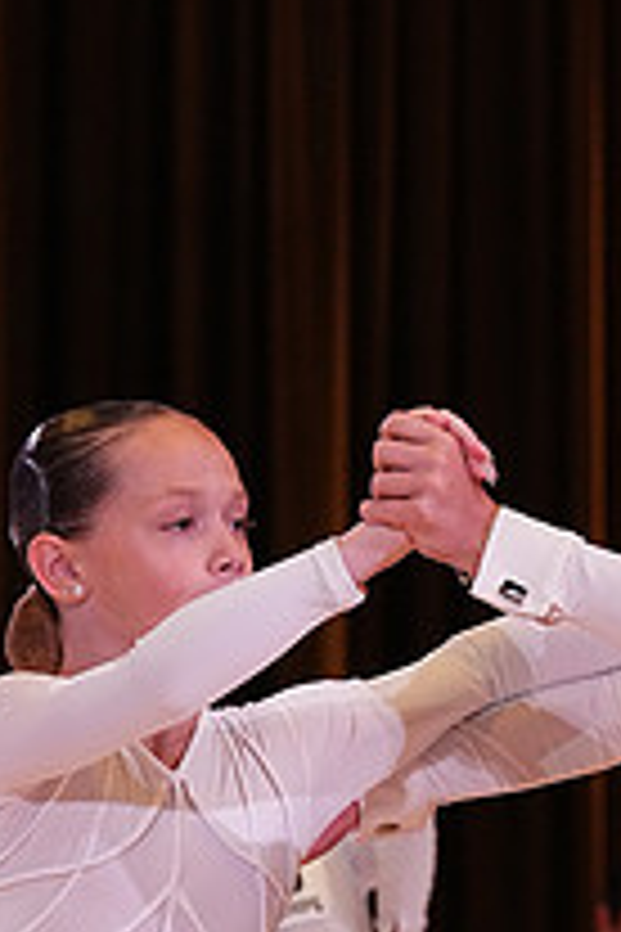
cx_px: 560
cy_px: 1162
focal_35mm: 423
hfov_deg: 3.2
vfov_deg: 4.9
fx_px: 10944
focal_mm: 151
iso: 5000
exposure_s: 1/320
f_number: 8
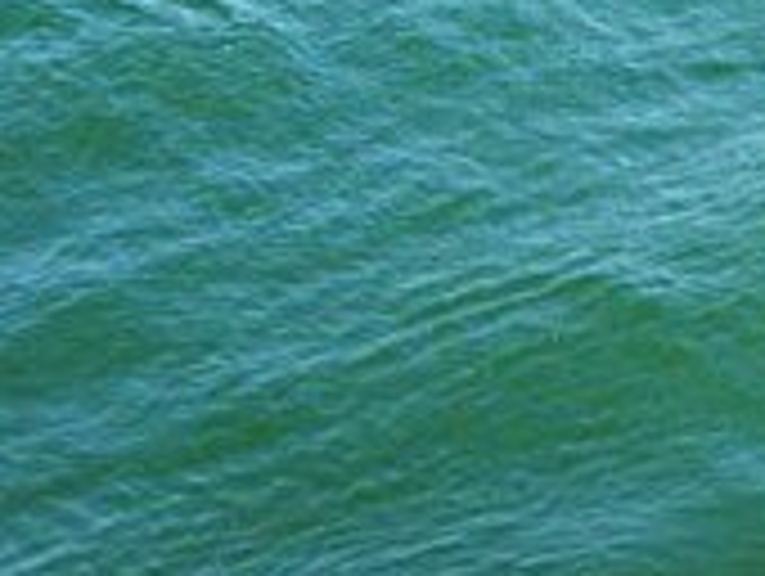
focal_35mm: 304
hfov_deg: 6.5
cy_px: 518
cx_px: 770
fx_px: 6728
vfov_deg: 4.9
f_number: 3.2
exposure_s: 1/750
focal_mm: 15.6
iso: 80
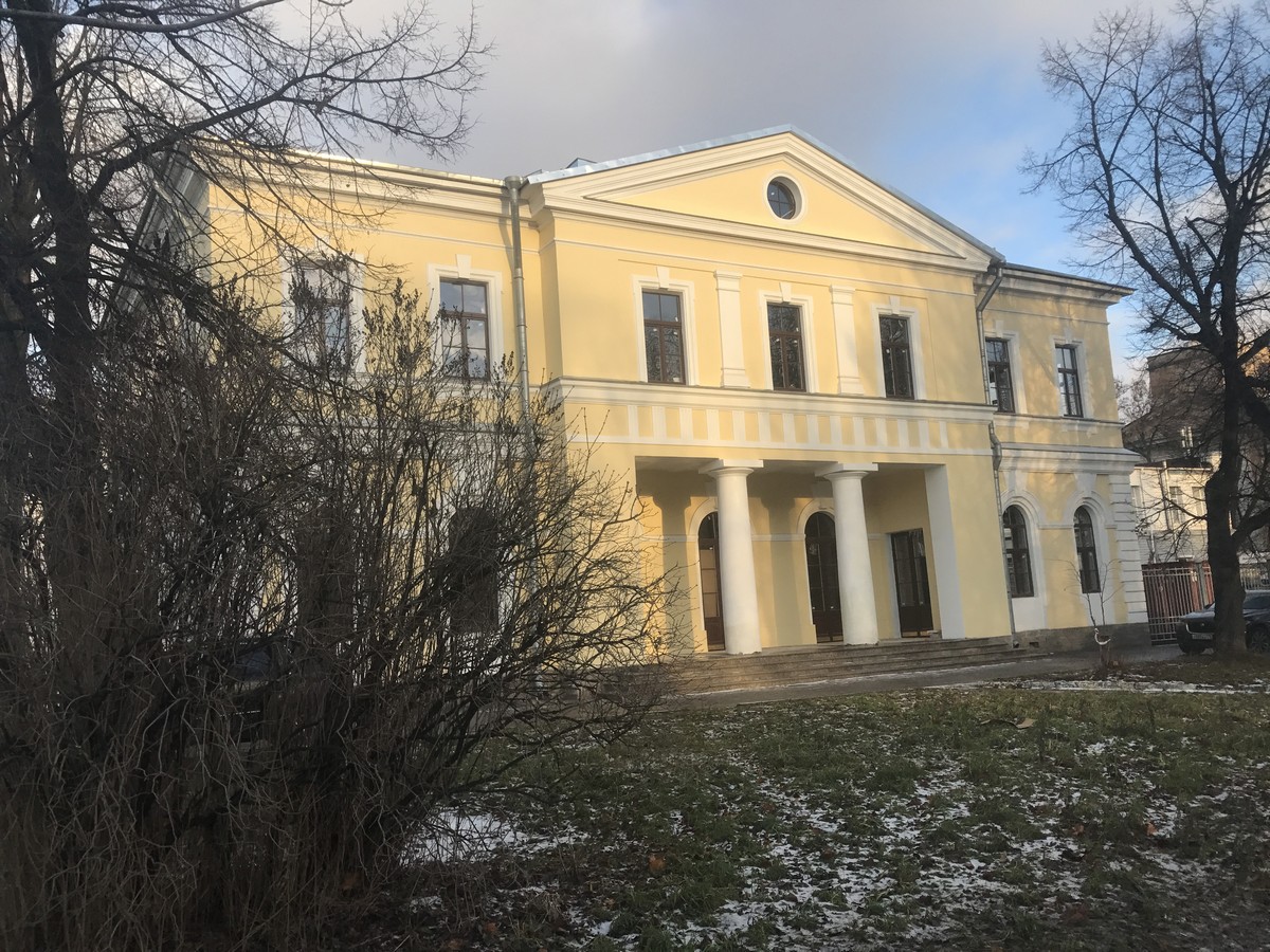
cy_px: 476
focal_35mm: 28
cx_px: 635
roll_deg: +3.3
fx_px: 1027
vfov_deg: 49.7
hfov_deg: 63.4
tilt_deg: +8.6
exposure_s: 1/684
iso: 20
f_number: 1.8
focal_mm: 3.99
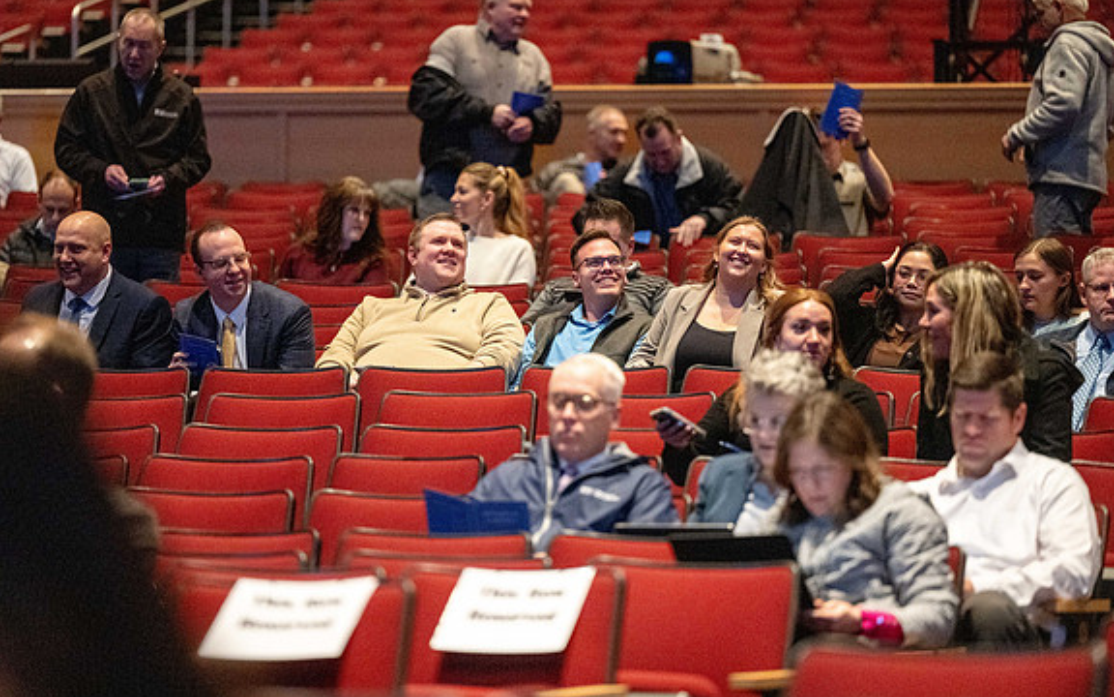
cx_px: 559
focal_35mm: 200
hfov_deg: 10.5
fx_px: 6072
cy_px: 351
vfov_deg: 6.6
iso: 12800
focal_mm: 195
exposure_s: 1/160
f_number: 2.8
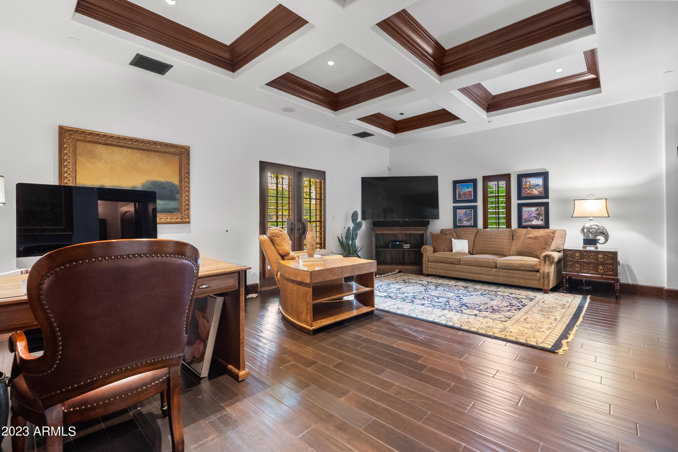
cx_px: 339
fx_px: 301
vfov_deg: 73.8
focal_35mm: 16
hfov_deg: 96.7
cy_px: 226
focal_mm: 16
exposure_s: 1/6
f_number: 7.1
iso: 3200
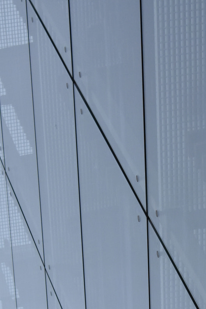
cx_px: 167
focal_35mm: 166
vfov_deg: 12.3
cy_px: 241
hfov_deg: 8.3
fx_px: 1425
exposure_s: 1/8000
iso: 1000
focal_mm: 55
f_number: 5.6
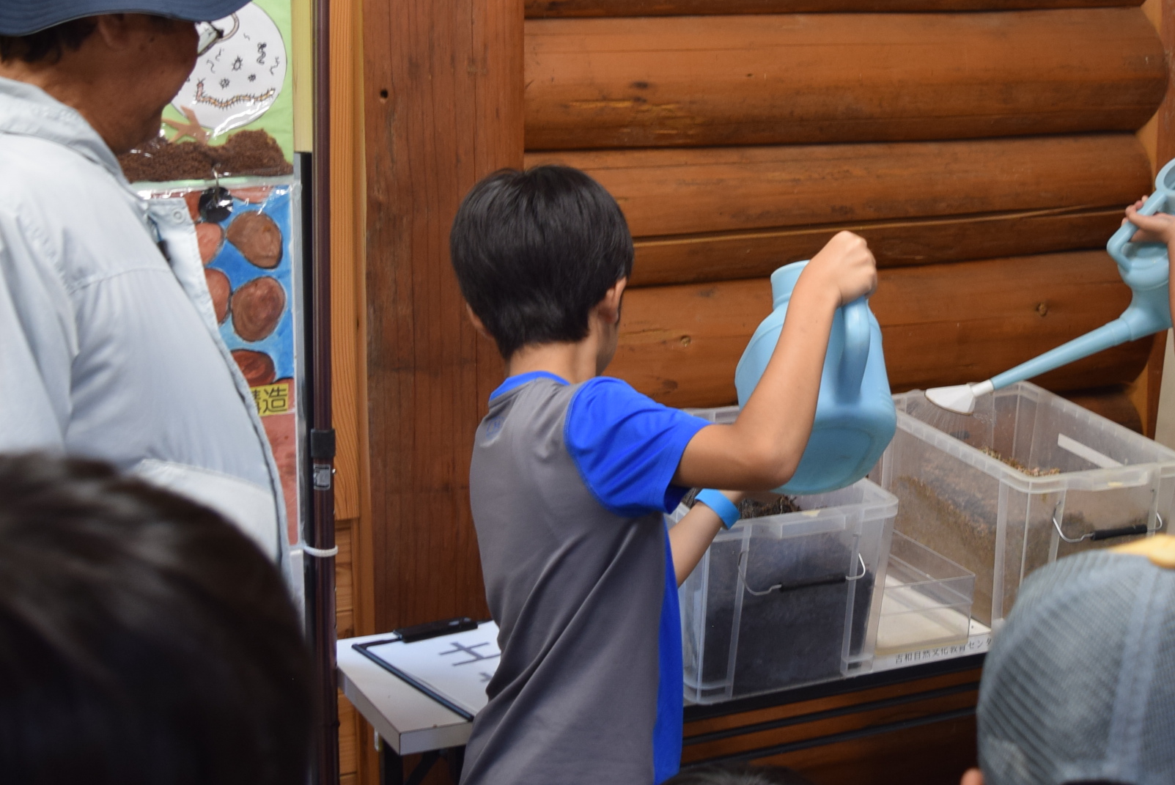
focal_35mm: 56
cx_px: 792
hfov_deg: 35.2
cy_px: 287
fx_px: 1829
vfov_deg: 24.2
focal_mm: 20
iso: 450
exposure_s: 1/60
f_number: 4
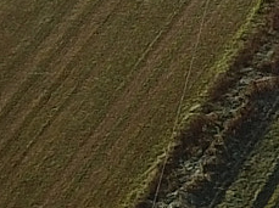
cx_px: 971
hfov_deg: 8.3
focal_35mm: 182
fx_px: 1465
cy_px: -279
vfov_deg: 7.6
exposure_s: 1/770
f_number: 2.2
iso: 100
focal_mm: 4.73
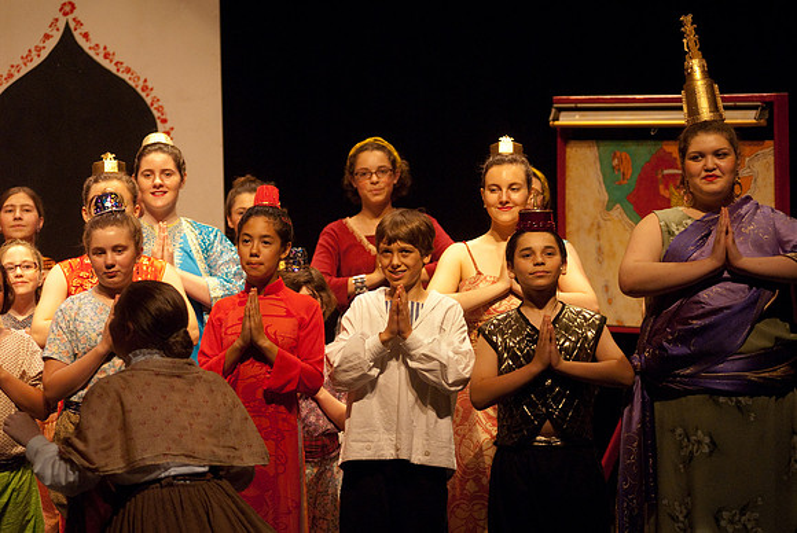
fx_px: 3856
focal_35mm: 174
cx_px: 398
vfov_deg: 7.9
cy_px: 266
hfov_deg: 11.8
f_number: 2.8
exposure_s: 1/125
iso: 1000
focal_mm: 116
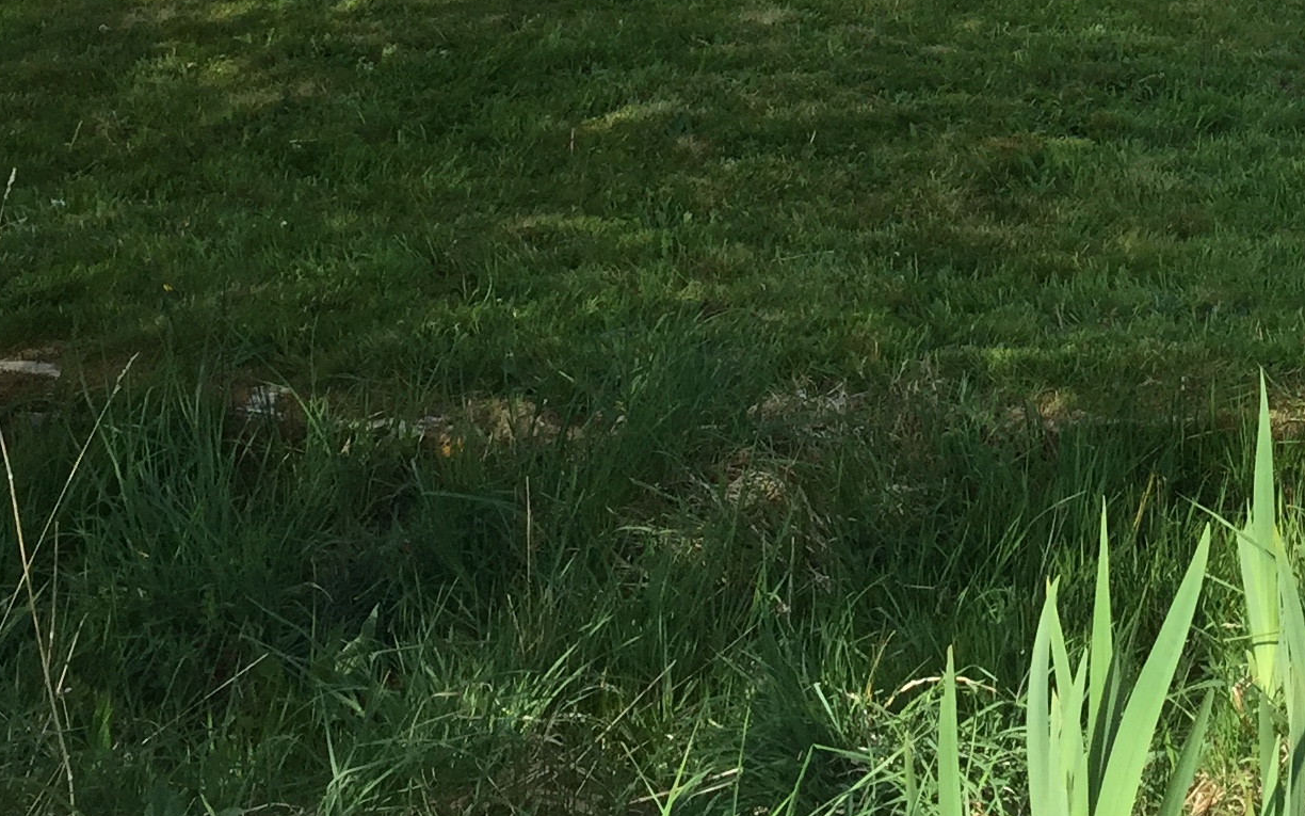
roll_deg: -0.9
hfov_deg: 24.7
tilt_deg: -1.3
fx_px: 2916
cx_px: 1081
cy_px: -460
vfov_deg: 14.7
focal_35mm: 82
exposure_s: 1/1721
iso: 32
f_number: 2.2
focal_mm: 4.15
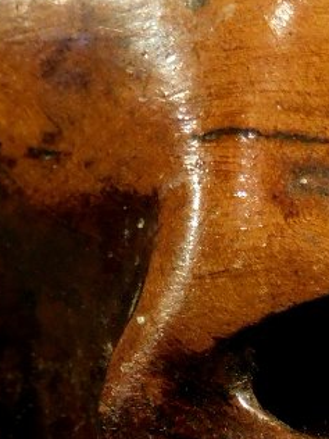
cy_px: 372
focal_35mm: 228
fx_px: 2889
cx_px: 271
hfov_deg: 6.5
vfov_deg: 8.7
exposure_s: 1/25
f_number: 4.2
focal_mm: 10.7
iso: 400
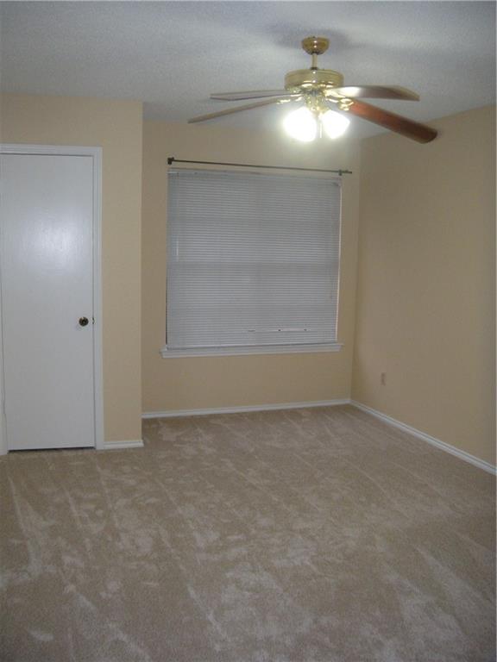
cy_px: 331
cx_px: 248
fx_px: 670
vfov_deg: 52.6
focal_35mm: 35
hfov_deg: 40.7
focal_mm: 5.9
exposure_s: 1/40.4
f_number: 3.8
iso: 200
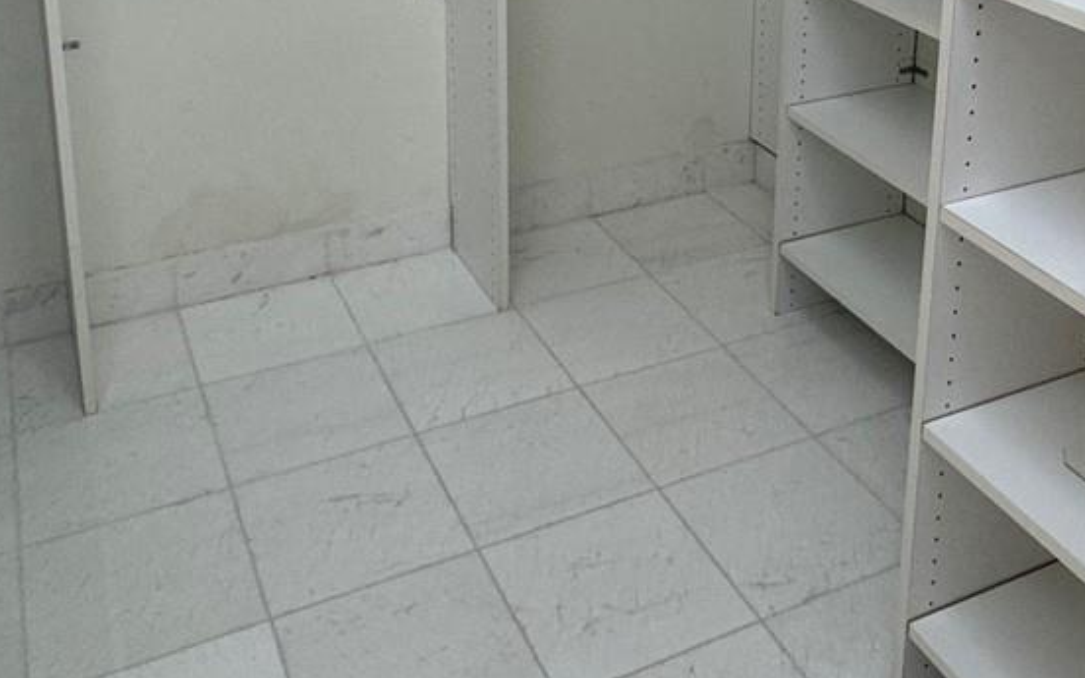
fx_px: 1271
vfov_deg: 27.3
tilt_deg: -13.9
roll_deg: -0.9
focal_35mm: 43
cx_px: 633
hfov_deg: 46.0
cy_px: -75
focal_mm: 2.22
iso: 125
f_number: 2.2
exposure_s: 1/120
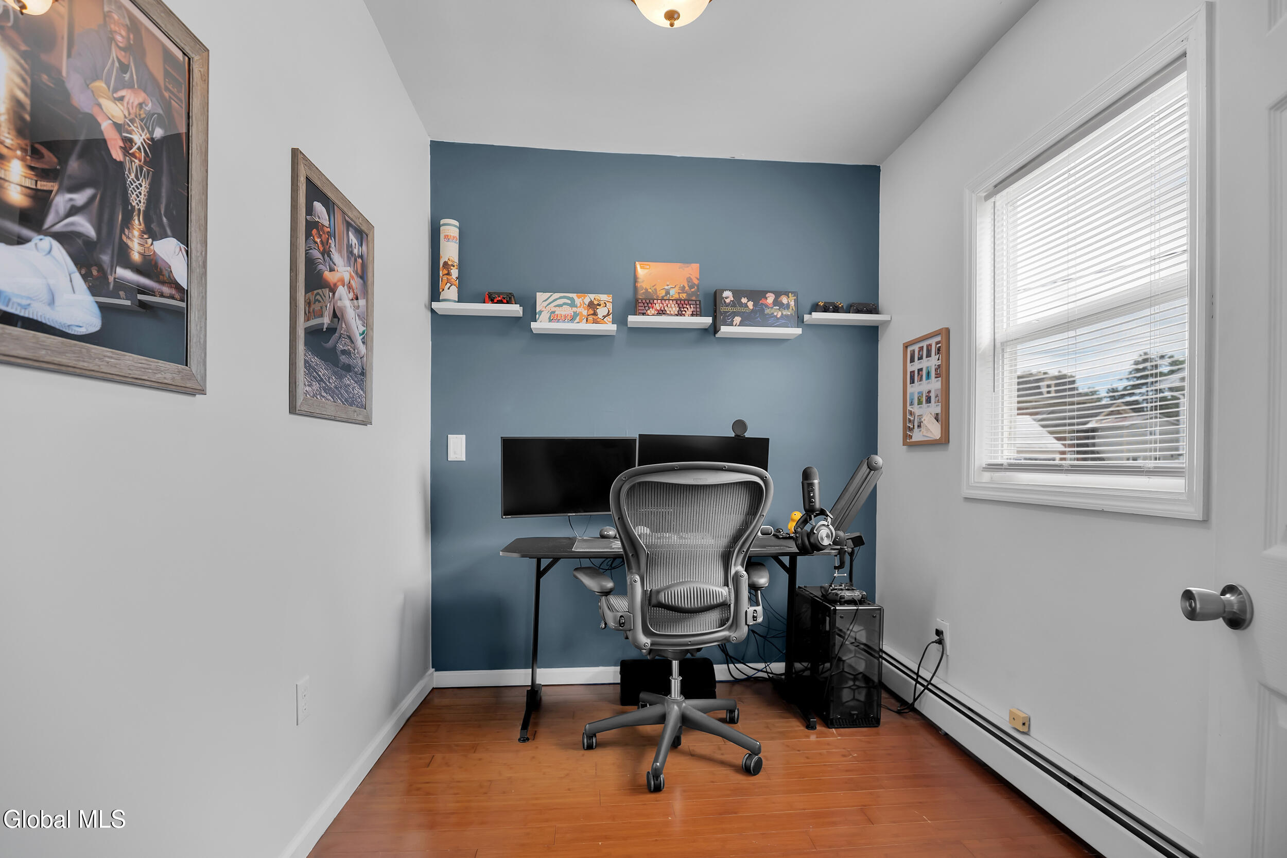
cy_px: 429
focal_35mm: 16
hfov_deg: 96.7
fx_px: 572
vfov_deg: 73.8
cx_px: 644
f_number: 4
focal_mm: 16
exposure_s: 1/60
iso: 250
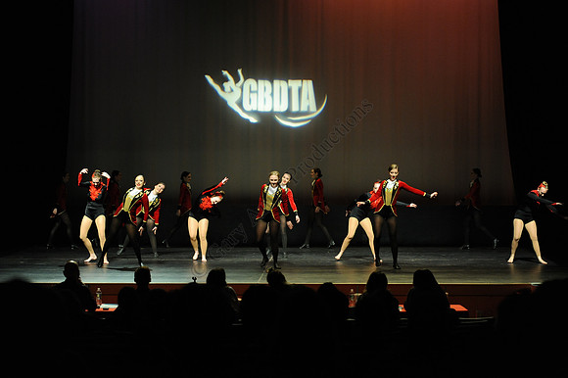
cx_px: 284
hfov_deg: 28.9
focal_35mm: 70
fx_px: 1104
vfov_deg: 19.4
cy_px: 189
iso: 2500
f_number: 2.8
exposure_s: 1/400
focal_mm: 70
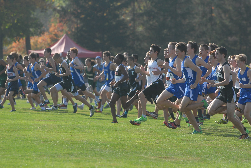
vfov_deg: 4.6
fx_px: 2094
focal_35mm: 300
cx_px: 126
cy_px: 84
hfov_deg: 6.9
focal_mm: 200
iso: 250
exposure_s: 1/1000
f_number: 4.5
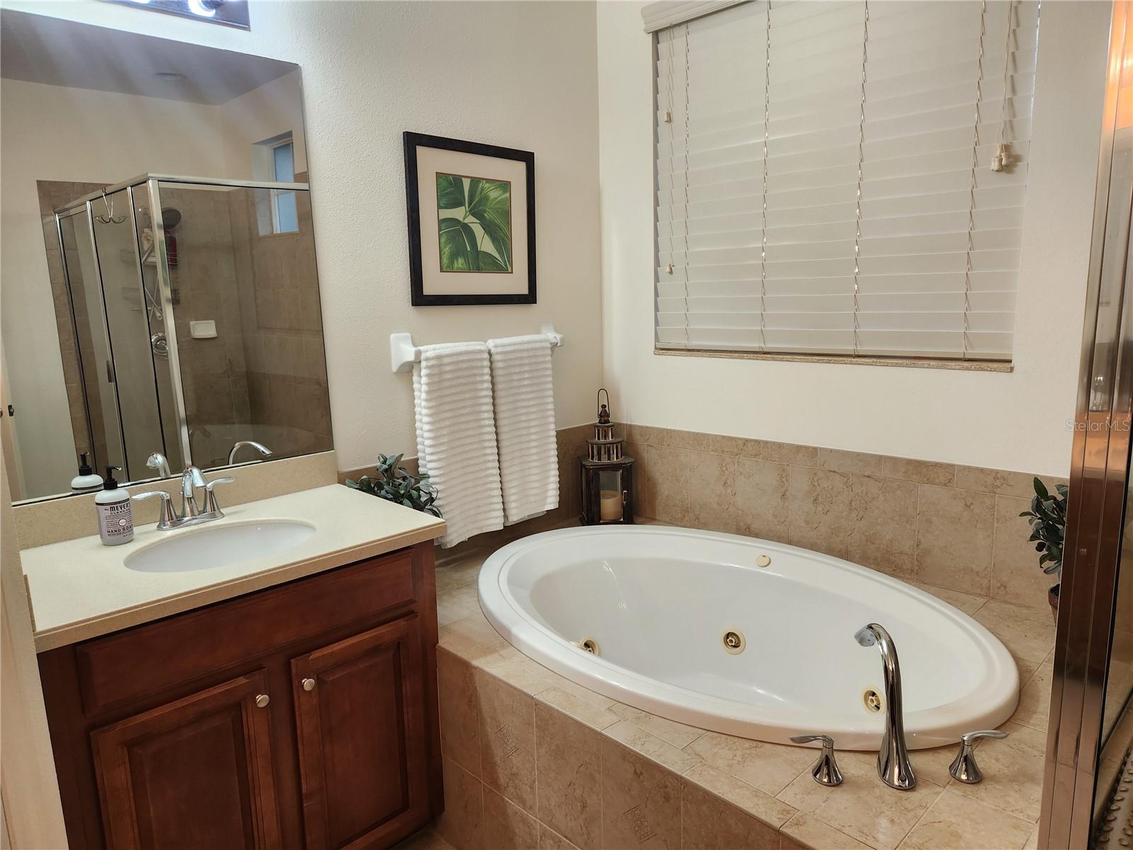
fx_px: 753
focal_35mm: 23
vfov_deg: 58.9
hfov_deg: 73.9
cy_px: 425
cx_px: 566
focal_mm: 5.4
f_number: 1.8
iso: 125
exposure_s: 1/120
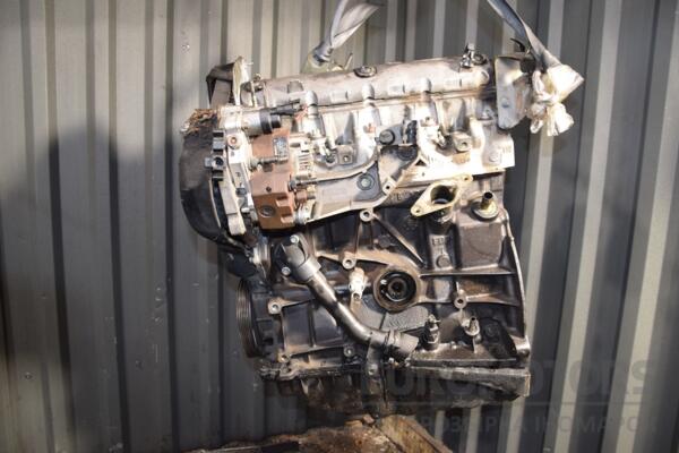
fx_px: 509
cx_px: 340
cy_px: 226
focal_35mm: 27
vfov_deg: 47.9
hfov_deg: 67.4
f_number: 5
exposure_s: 1/60
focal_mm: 18
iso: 800
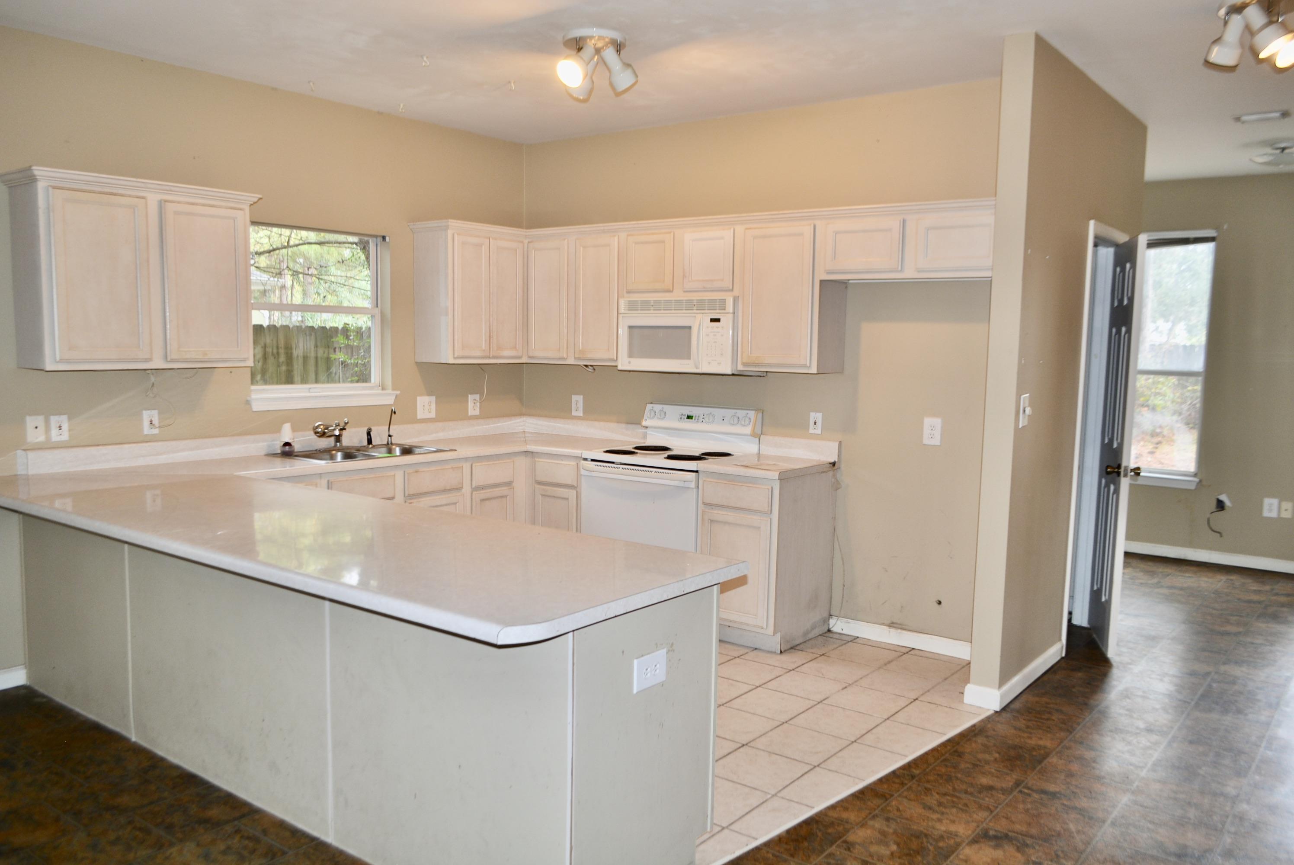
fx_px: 971
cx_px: 647
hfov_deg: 67.3
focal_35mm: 27
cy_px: 432
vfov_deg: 48.0
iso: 100
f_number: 3.5
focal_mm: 18
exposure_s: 1/25
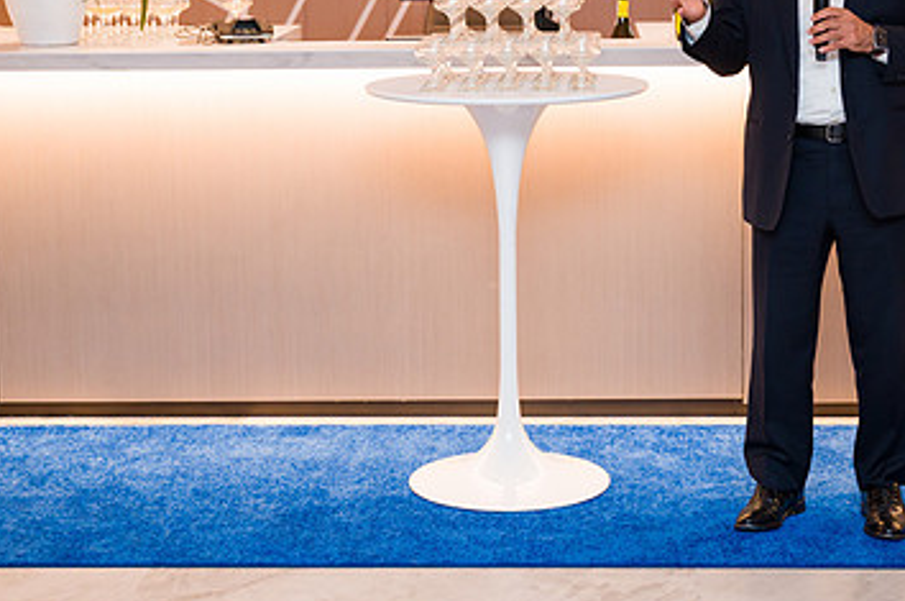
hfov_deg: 25.7
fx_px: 1983
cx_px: 524
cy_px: 151
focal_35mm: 79
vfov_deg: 17.1
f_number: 3.2
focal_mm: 46
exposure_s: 1/160
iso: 800
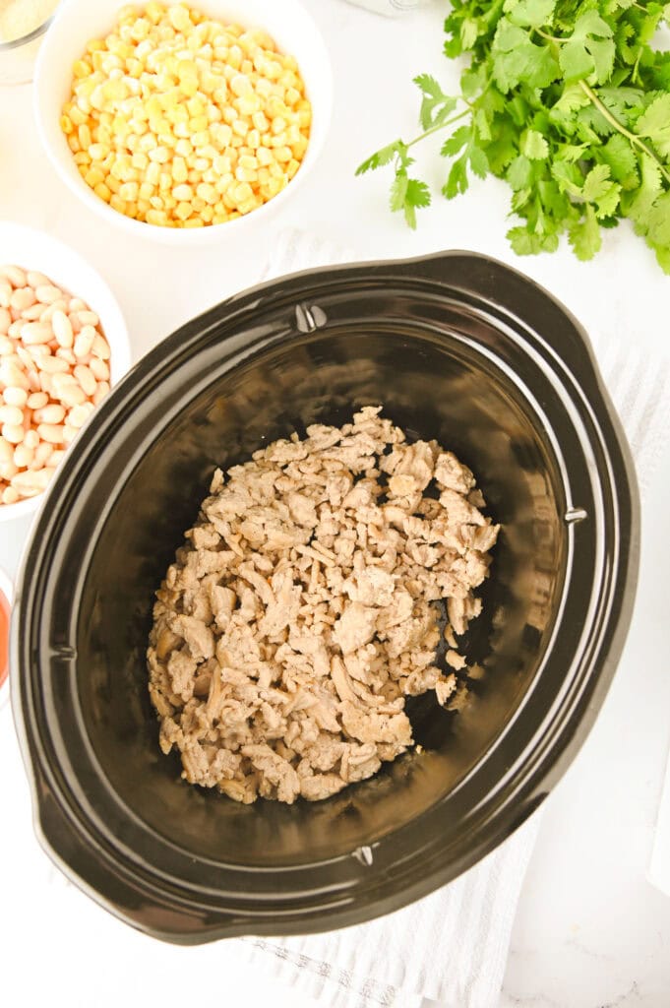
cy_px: 504
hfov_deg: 33.3
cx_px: 335
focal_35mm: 40
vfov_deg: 48.5
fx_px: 1118
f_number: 5
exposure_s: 1/100
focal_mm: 40
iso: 1100
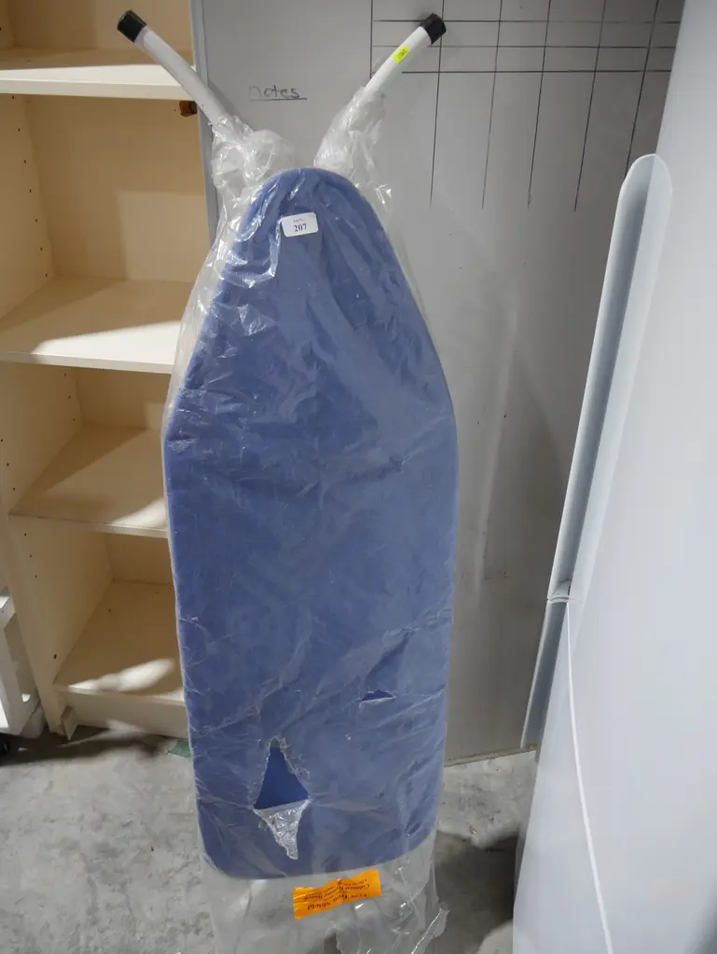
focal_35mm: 30
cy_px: 477
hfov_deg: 46.8
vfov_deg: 59.9
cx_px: 358
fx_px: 828
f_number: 3.6
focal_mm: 15
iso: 400
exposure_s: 1/60
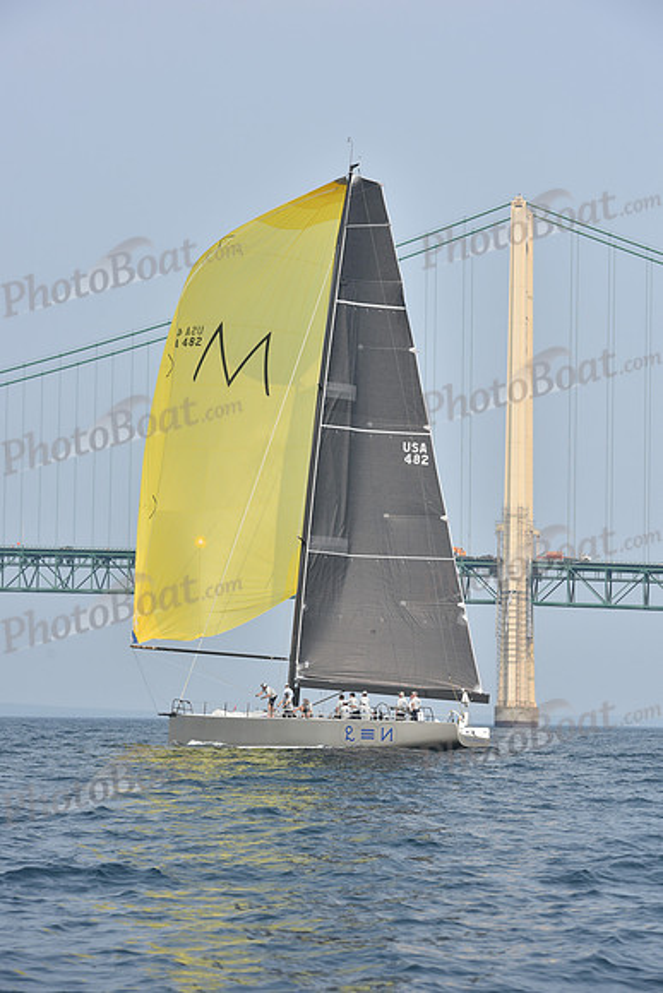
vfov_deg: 20.4
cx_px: 332
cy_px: 496
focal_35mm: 100
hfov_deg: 13.7
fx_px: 2761
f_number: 7.1
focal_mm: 100
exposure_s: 1/1250
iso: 250
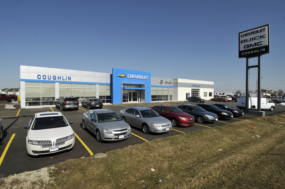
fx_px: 142
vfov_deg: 67.2
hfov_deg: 90.1
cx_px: 142
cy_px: 94
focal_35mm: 18
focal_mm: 12
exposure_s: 1/350
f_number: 9.5
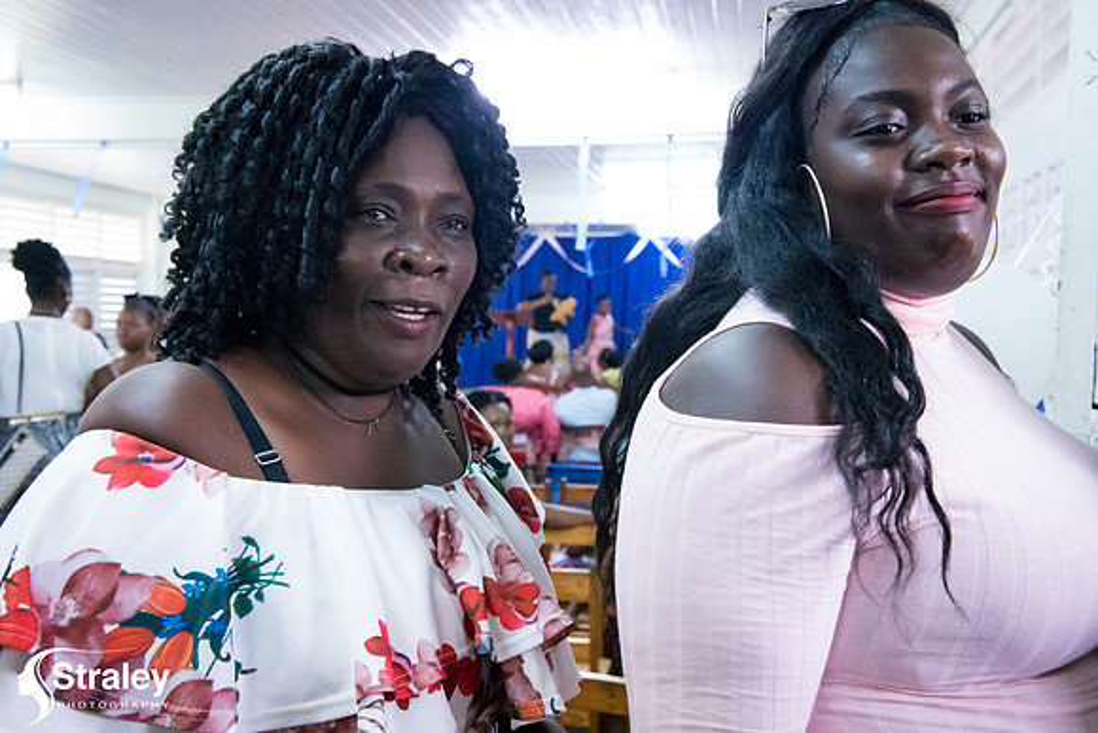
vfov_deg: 36.9
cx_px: 549
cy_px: 366
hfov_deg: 53.1
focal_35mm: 36
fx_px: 1098
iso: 25600
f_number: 6.3
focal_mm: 36
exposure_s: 1/200
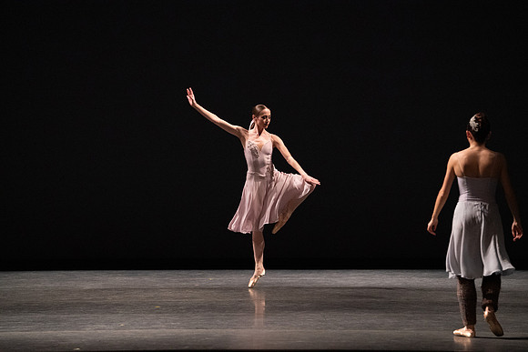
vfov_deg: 6.9
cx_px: 264
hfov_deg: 10.3
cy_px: 176
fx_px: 2934
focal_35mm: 200
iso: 12800
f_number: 5
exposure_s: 1/400
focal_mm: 200
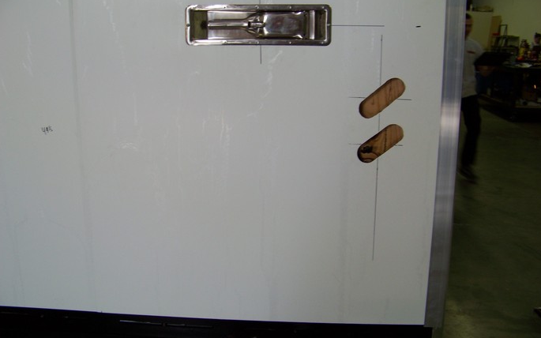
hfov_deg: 50.4
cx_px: 270
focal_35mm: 39
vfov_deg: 32.8
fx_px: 575
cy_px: 166
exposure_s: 1/30
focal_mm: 5.85
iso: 72
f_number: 2.8
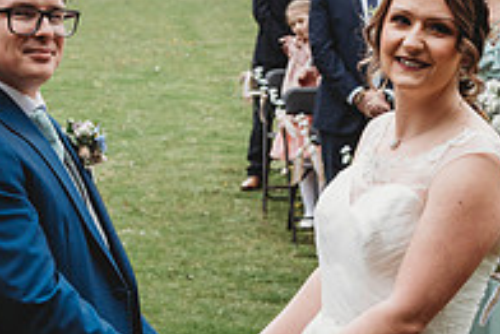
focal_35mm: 118
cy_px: 205
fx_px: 1640
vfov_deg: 11.6
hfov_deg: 17.3
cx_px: 171
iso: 200
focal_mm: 38
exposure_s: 1/1000
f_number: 4.5
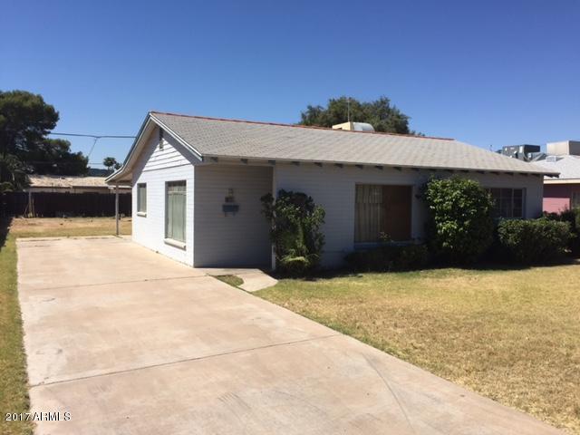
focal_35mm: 29
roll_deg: -1.9
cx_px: 290
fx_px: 486
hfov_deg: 61.7
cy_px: 218
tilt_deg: -3.7
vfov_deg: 48.2
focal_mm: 4.15
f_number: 2.2
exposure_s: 1/2639
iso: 32
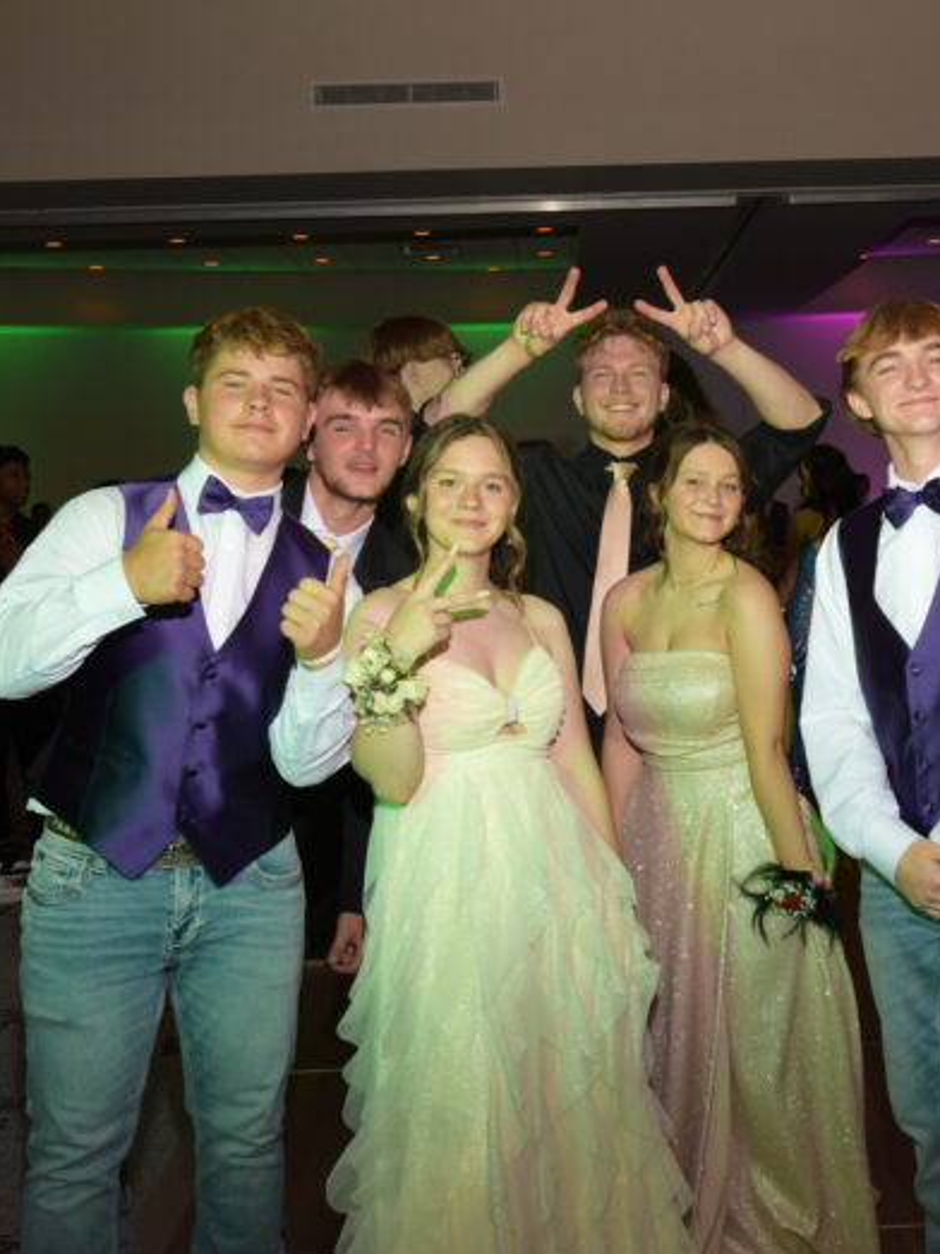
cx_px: 643
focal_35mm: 53
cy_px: 638
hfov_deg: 27.3
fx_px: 1920
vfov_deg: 36.2
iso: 2500
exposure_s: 1/160
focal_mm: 36
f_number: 8
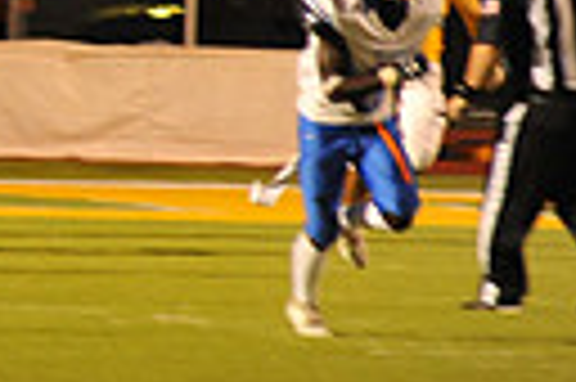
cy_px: -67
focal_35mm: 906
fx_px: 14477
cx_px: -594
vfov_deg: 1.5
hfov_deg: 2.3
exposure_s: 1/160
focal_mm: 200
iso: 3200
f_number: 5.6
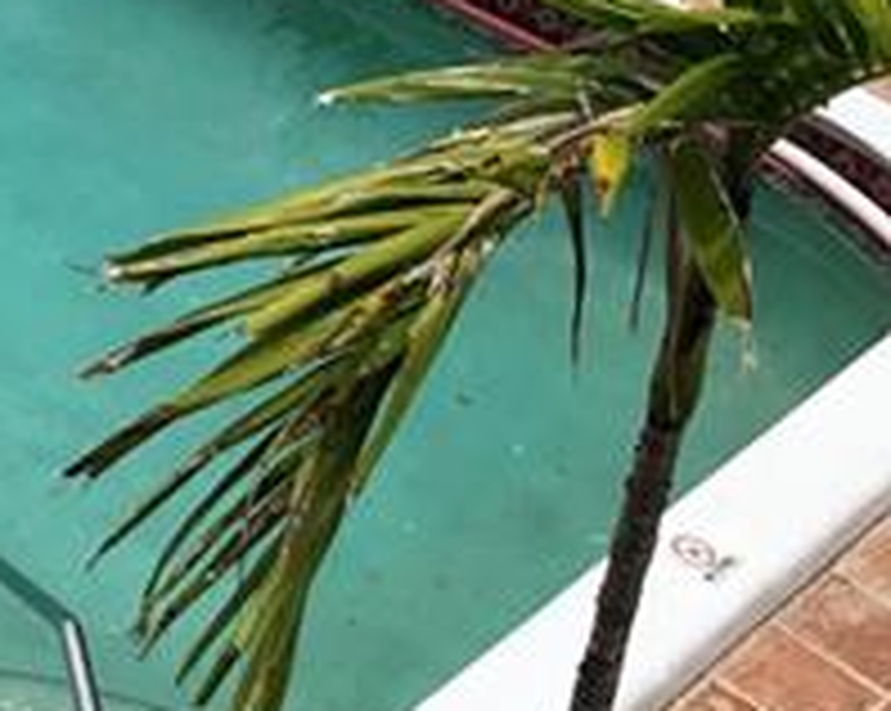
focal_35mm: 106
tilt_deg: -26.8
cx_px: -328
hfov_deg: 16.9
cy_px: -130
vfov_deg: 14.1
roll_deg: -6.6
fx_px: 2792
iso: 20
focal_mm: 3.99
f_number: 1.8
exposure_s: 1/1842
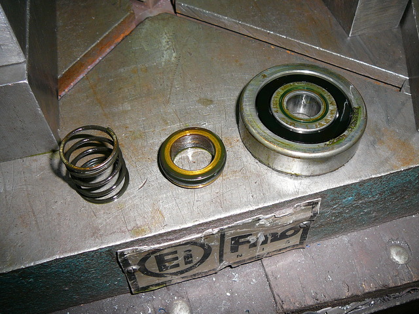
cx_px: 210
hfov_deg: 52.6
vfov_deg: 40.7
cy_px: 157
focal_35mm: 35
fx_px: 424
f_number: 2.8
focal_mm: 5.2
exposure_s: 1/30
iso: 80
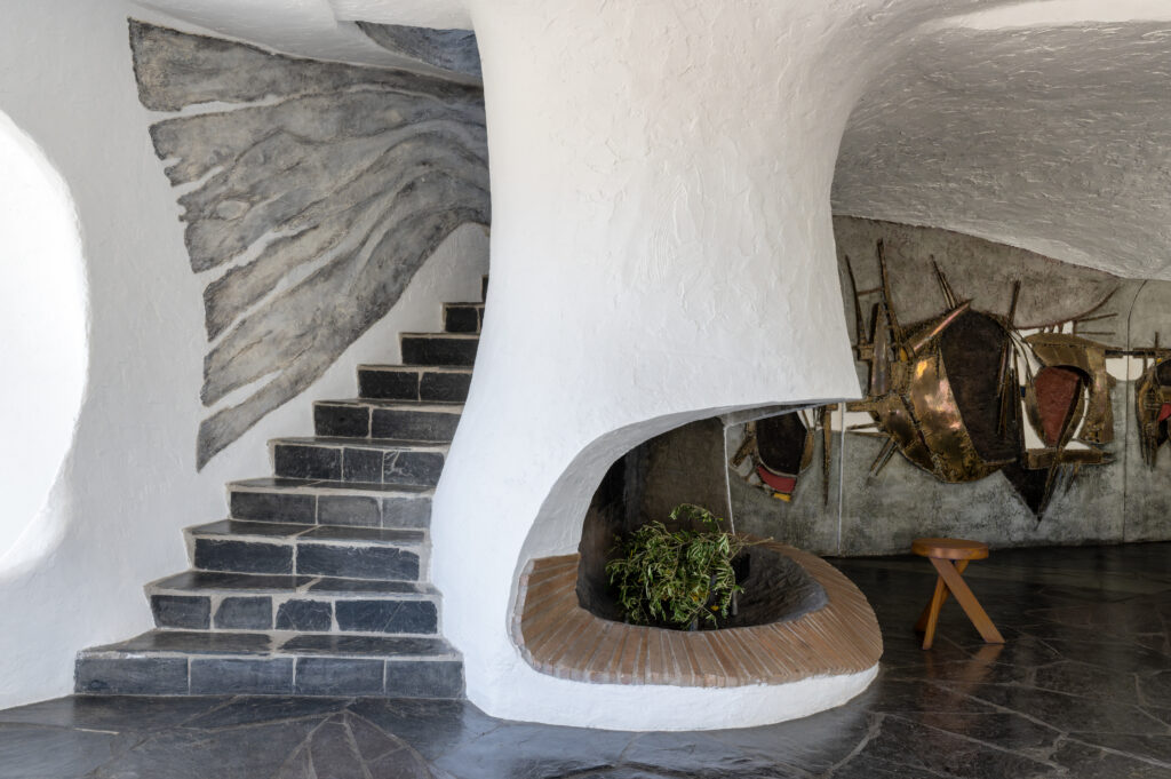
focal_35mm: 35
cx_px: 586
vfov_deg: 37.8
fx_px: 1138
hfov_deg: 54.5
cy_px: 390
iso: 800
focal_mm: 35
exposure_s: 1/20
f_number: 16
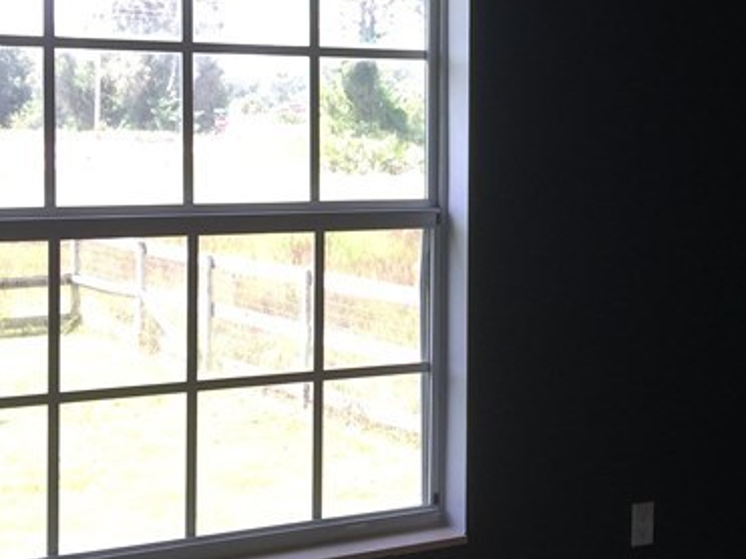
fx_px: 1724
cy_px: 205
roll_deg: -0.8
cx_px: 627
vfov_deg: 18.4
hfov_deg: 23.9
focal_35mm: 80
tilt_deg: -2.1
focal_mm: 4.15
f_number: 2.2
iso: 32
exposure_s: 1/120
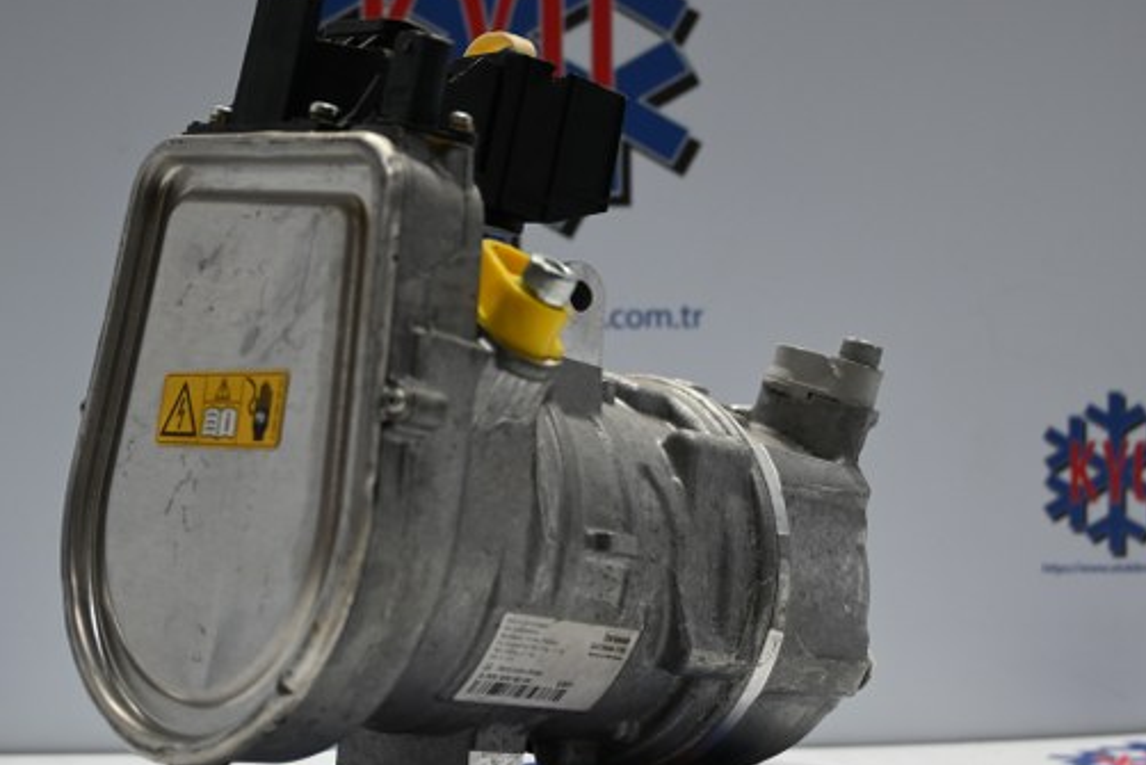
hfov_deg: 40.0
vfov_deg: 27.3
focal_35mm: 49
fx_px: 1570
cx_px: 484
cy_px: 441
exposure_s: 1/40
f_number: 4.5
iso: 320
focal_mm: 27.5
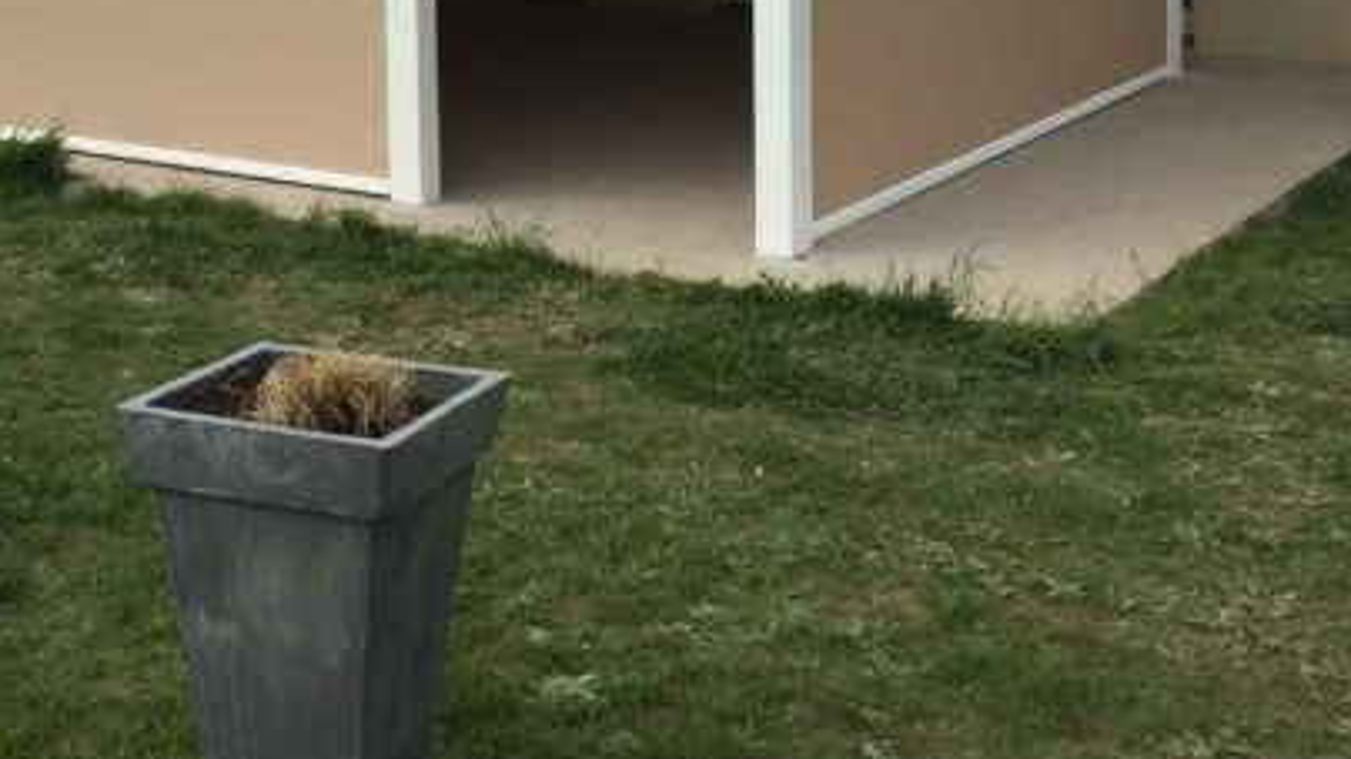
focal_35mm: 60
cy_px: -74
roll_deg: +1.2
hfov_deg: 34.1
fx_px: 2149
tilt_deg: -5.5
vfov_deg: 19.2
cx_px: 311
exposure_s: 1/1980
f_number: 2.2
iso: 32
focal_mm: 4.15
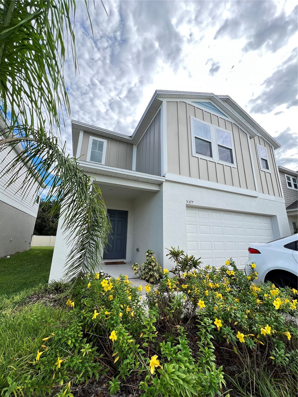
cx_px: 149
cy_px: 198
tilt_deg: +14.9
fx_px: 149
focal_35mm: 13
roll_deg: -1.7
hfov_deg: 89.9
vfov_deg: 106.2
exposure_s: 1/326
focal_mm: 1.57
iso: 32
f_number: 1.8
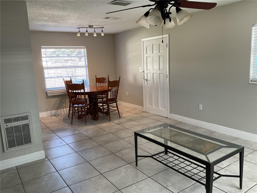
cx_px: 128
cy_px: 96
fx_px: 215
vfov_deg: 48.2
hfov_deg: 61.7
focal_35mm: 29
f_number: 1.8
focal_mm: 3
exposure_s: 1/60
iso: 50
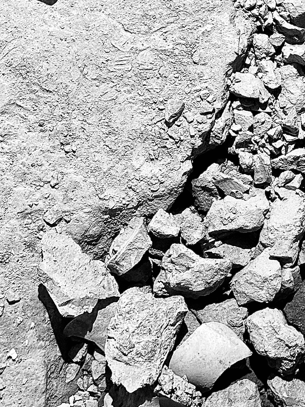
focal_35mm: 104
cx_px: 306
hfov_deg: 14.0
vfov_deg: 18.5
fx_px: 1222
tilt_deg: -88.0
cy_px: 20
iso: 500
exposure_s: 1/31
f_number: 1.78
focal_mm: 6.86
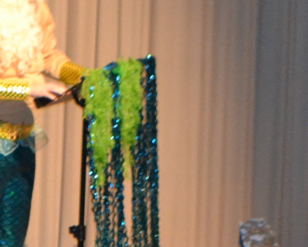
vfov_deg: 4.3
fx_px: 3283
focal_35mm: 360
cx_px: -146
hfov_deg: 5.3
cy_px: 112
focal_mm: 55
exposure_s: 1/60
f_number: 5.6
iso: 2800
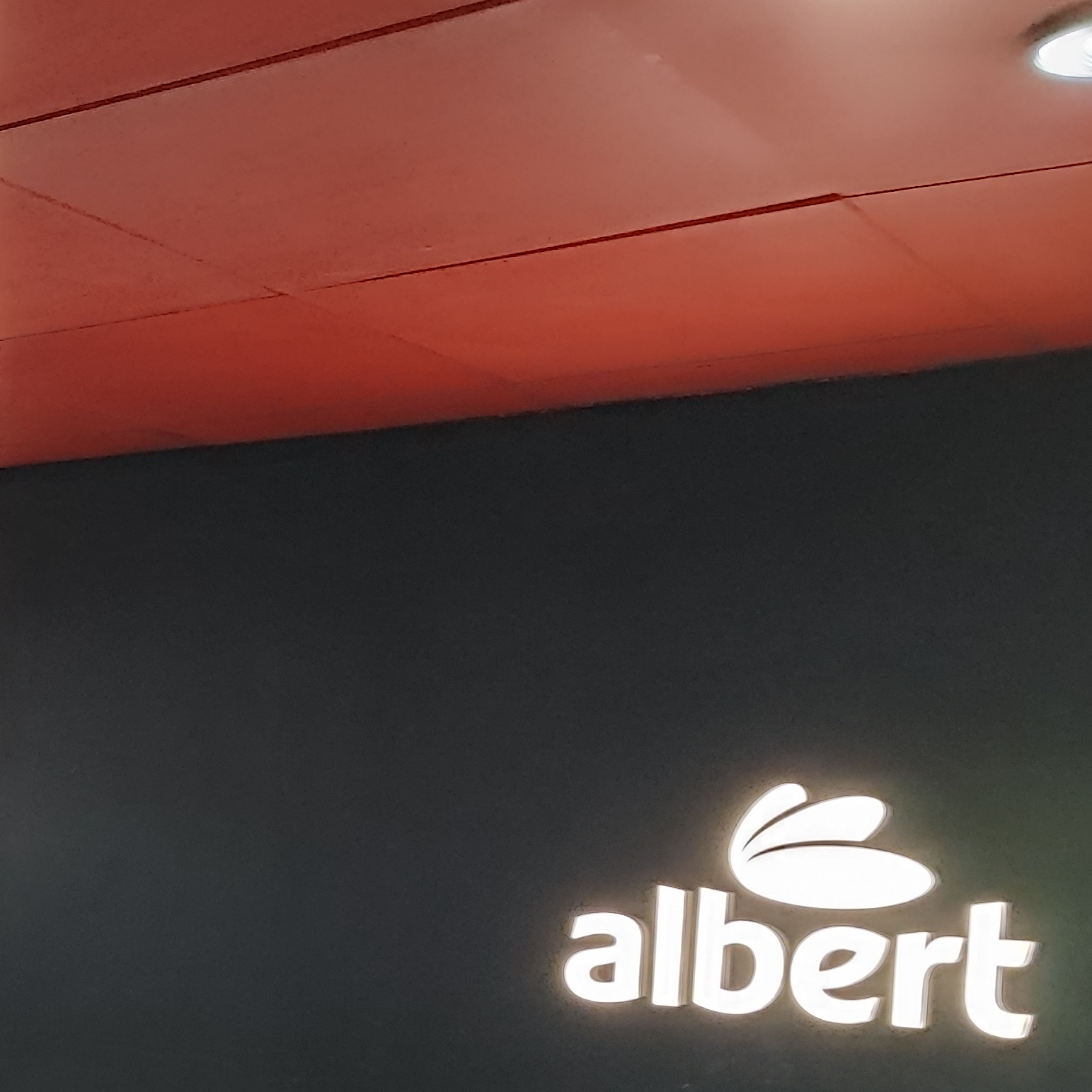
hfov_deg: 29.0
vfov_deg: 29.8
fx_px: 1963
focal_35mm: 55
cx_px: -18
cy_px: 984
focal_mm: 5.89
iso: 997
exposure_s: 1/50
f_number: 1.89
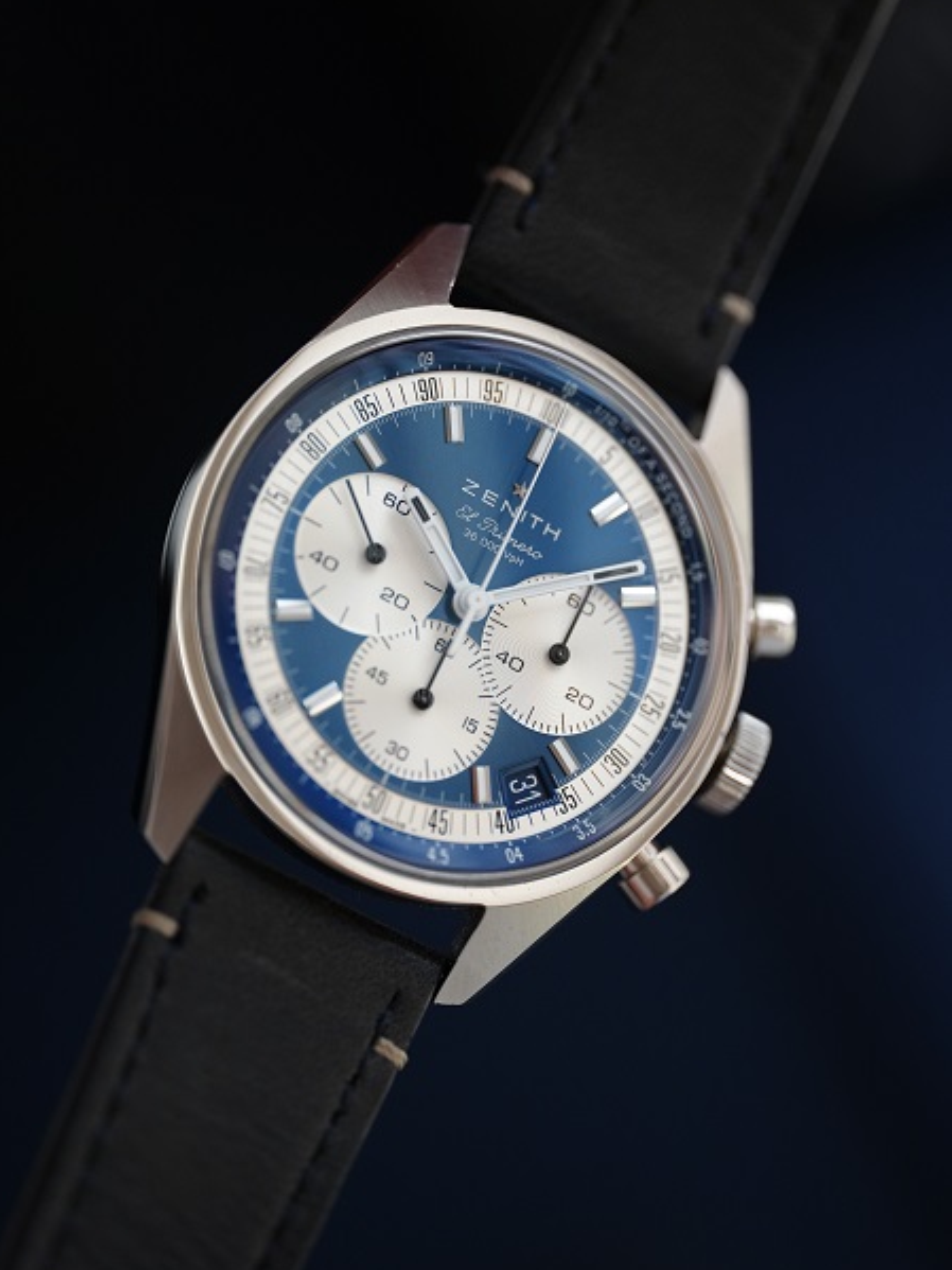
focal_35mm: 115
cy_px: 596
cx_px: 476
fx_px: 4218
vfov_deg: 17.1
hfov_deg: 12.9
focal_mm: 105
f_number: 2.8
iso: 1600
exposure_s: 1/250
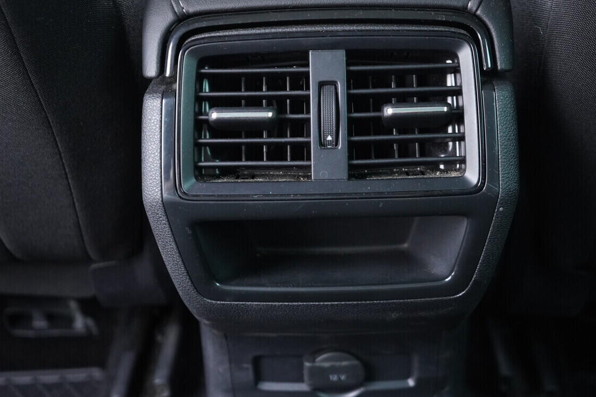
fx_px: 761
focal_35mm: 46
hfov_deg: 42.7
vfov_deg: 29.2
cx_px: 318
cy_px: 159
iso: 1600
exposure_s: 1/40
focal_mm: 24
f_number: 2.8
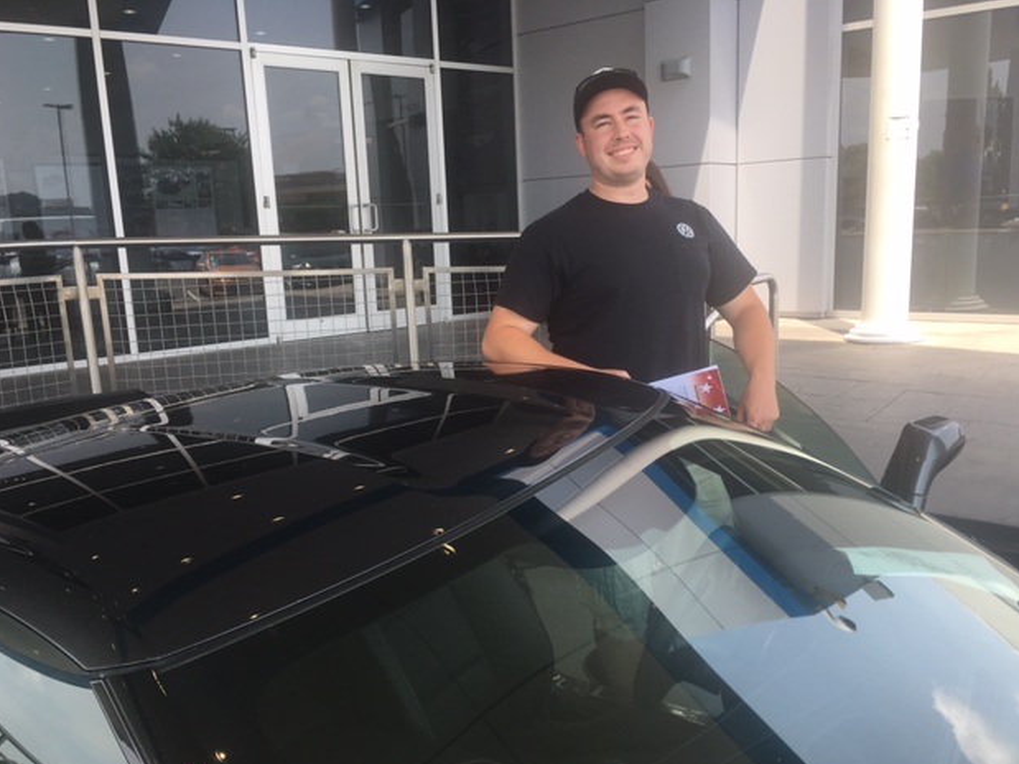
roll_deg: +2.8
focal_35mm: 30
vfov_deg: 46.8
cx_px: 497
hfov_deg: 60.0
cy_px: 394
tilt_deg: -7.0
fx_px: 883
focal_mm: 4.15
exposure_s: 1/349
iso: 25
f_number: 2.2
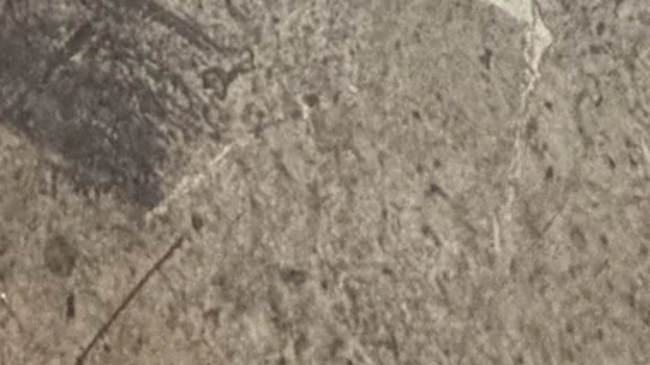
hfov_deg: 19.3
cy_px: -1672
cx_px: -173
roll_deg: -0.8
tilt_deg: -27.2
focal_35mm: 103
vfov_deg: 5.6
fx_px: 1775
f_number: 2.2
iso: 250
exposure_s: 1/120
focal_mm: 2.22
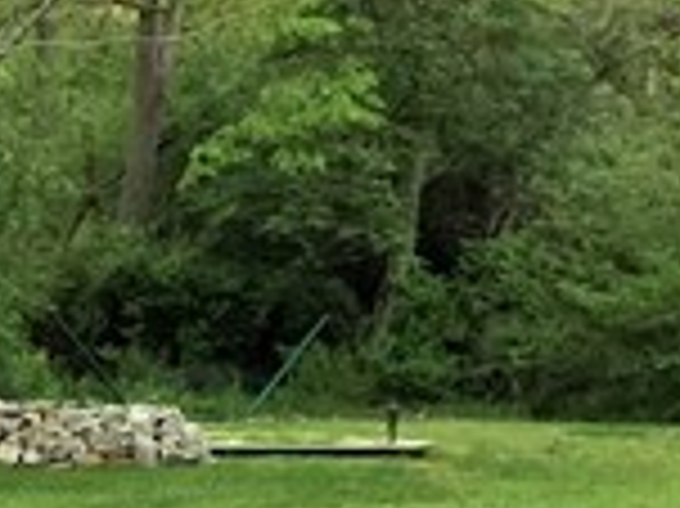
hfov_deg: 9.9
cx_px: 734
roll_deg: -3.2
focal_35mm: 197
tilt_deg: -4.8
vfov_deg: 7.5
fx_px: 3867
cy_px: 638
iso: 40
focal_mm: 4.15
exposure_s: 1/30
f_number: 2.2
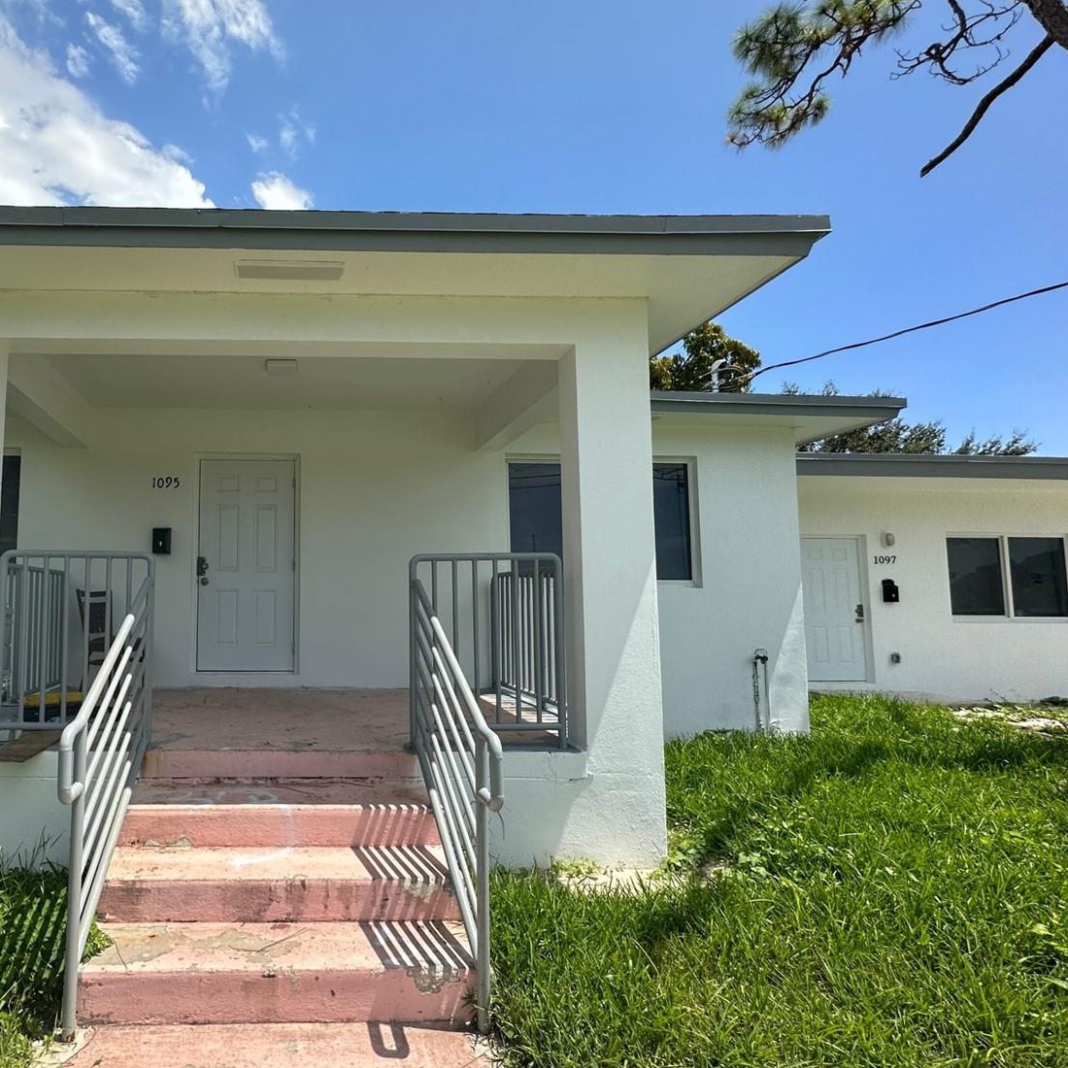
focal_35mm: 18
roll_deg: -1.3
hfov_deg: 76.0
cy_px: 557
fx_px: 628
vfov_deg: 80.7
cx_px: 294
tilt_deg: +5.6
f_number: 2.2
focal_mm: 2.22
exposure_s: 1/1795
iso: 50
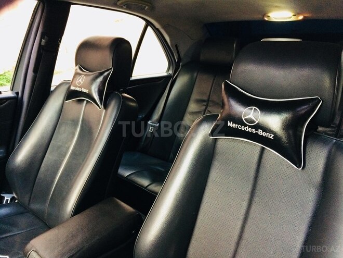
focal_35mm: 29
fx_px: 287
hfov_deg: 61.7
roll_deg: +3.8
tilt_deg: -18.5
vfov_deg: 48.2
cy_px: 129
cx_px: 172
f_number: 2.2
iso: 200
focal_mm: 4.15
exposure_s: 1/33
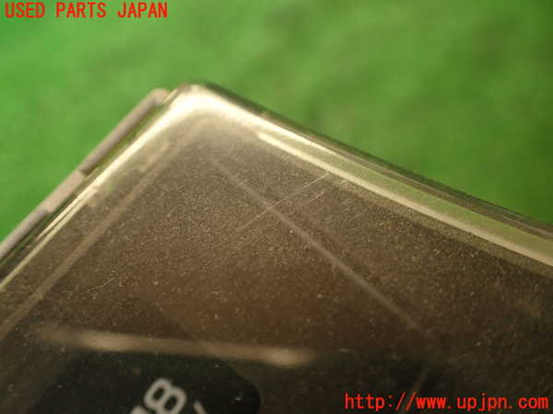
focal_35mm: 32
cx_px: 276
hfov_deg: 56.8
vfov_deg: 44.2
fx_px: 511
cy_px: 207
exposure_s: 1/60
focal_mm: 5.79
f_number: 2.4
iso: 200
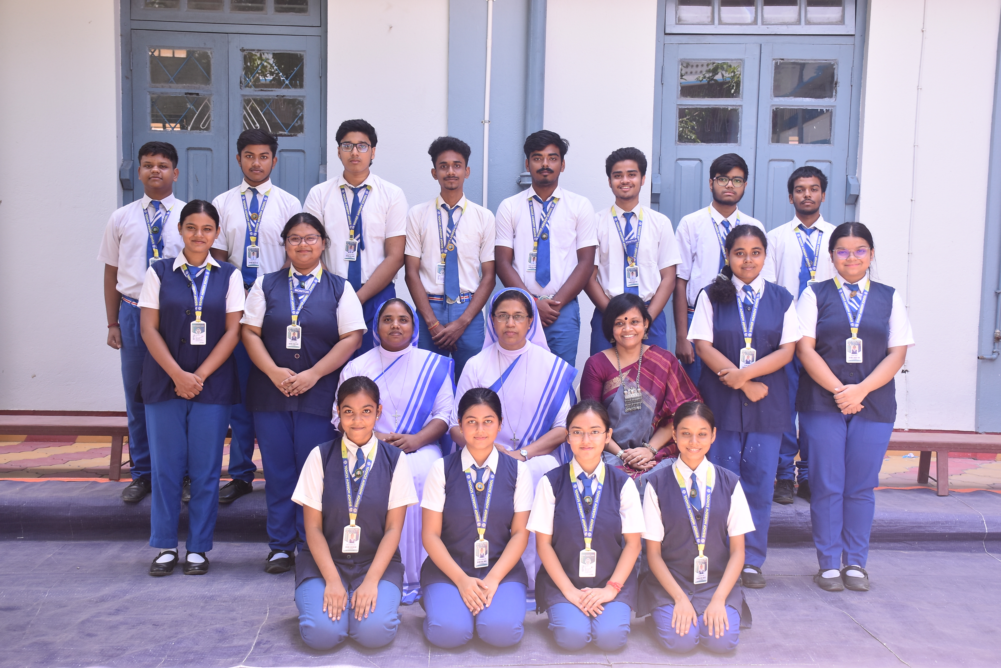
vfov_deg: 28.1
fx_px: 1335
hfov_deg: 41.1
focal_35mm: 48
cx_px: 500
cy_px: 334
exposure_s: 1/160
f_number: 5
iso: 250
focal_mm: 32
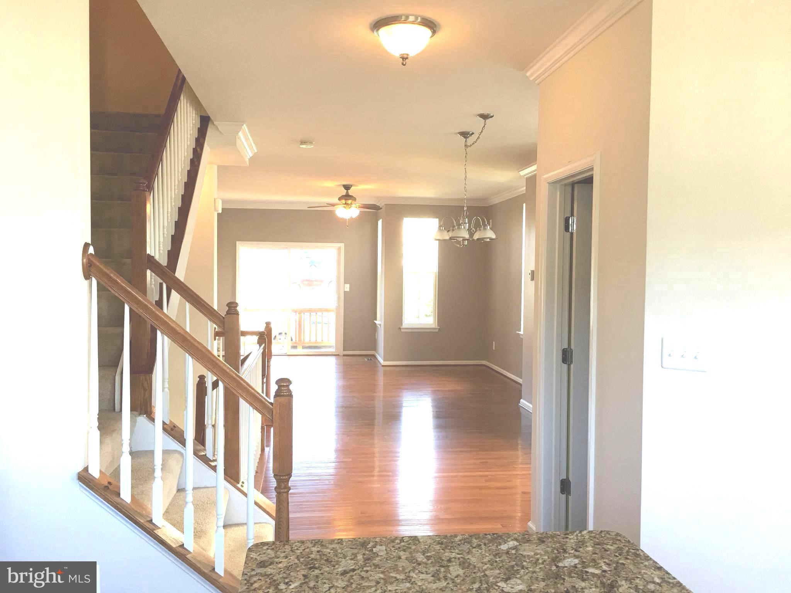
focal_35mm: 29
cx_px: 396
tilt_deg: -0.5
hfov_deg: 61.7
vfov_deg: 48.2
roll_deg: -0.9
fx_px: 663
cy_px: 296
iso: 25
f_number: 2.2
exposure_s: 1/30
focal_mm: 4.15
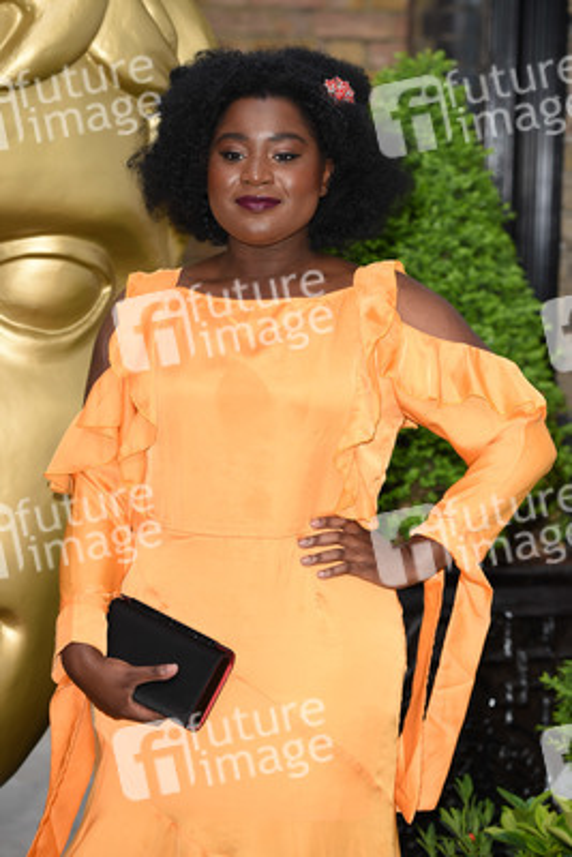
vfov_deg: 13.2
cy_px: 428
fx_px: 3691
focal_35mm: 155
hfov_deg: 8.9
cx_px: 286
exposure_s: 1/250
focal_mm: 155
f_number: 5.6
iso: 400
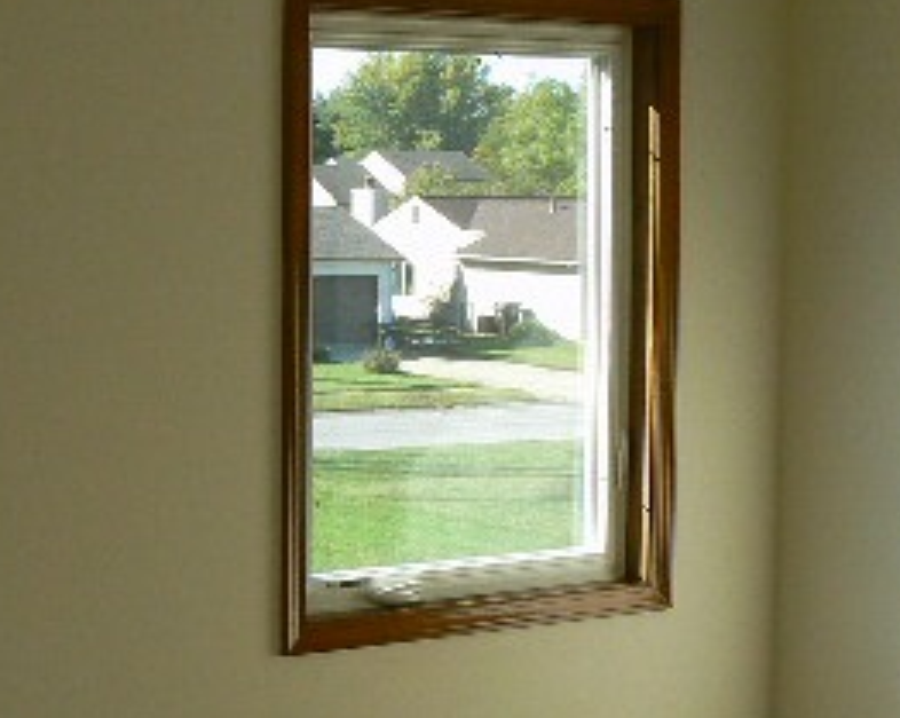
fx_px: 2288
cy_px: 319
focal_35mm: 86
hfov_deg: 22.0
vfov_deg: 17.8
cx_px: 182
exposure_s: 1/100
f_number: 4
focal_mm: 6
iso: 80
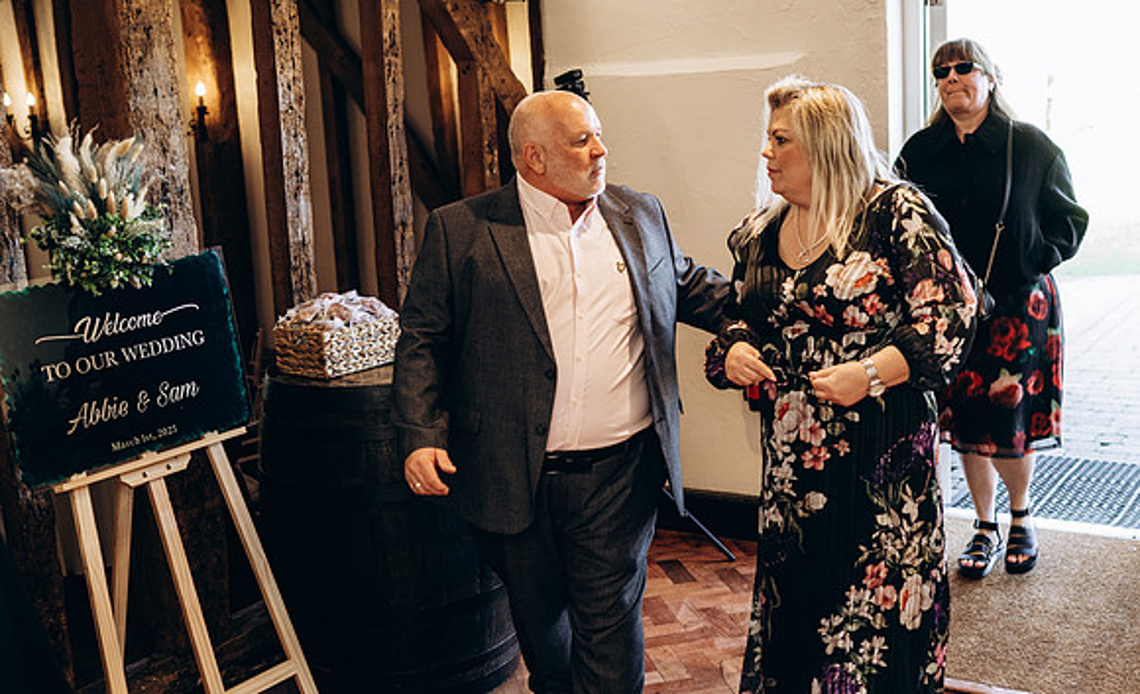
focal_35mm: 45
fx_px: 1397
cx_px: 669
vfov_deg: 27.9
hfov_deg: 44.2
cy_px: 325
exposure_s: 1/125
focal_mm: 35
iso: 500
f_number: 2.5
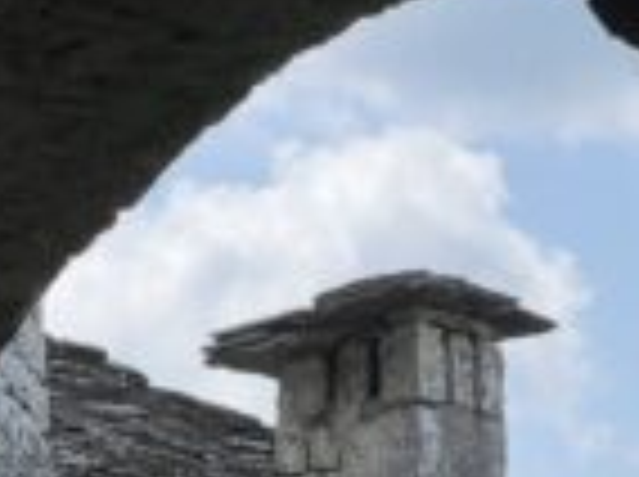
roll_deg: +0.6
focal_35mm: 217
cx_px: 472
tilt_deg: +7.2
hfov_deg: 9.1
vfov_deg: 6.8
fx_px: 3999
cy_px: 616
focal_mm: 9
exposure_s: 1/968
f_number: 2.8
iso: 32
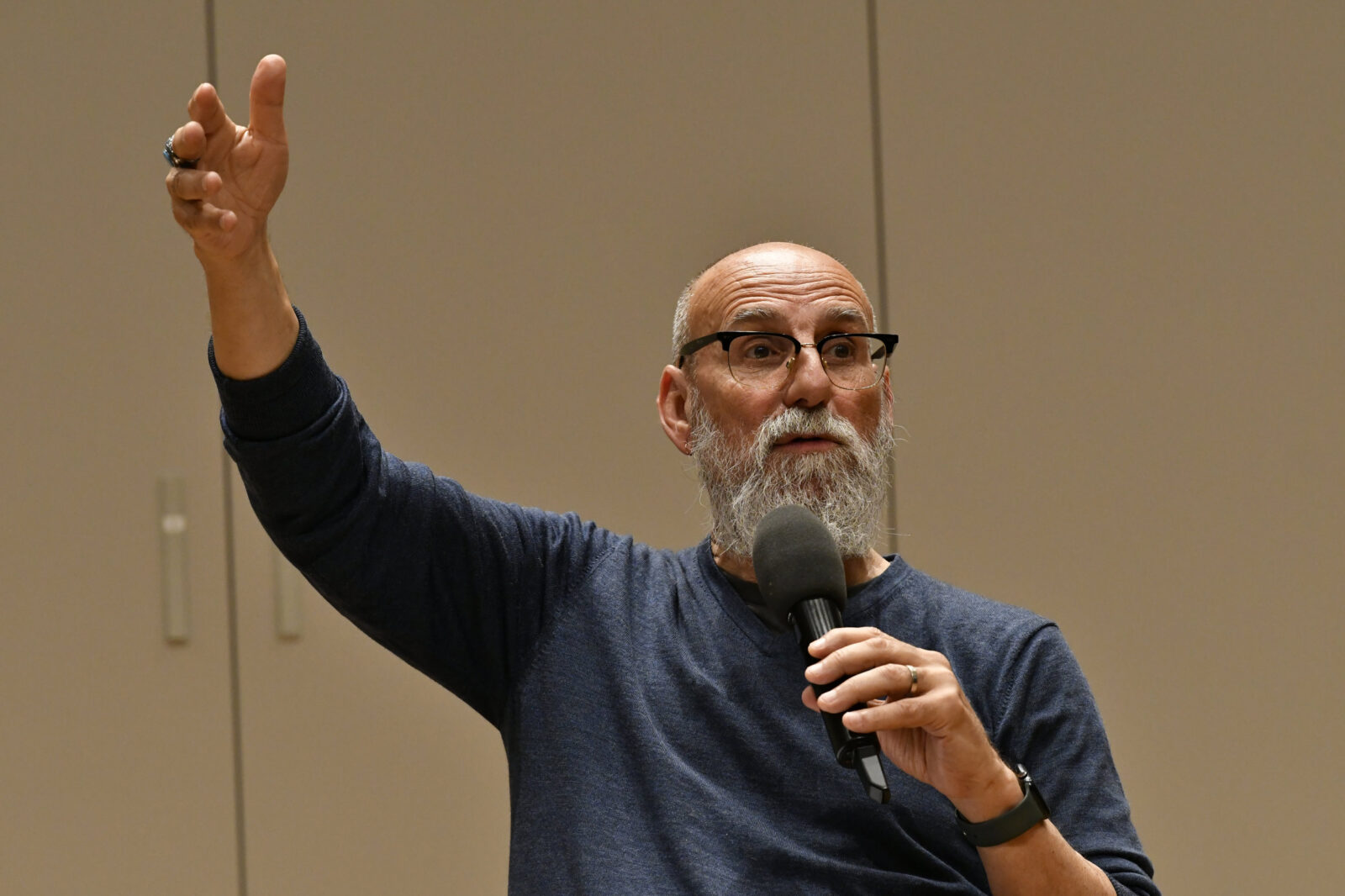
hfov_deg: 6.9
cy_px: 448
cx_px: 672
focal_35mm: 300
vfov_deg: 4.6
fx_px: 11205
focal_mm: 200
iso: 3200
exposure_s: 1/400
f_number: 4.5
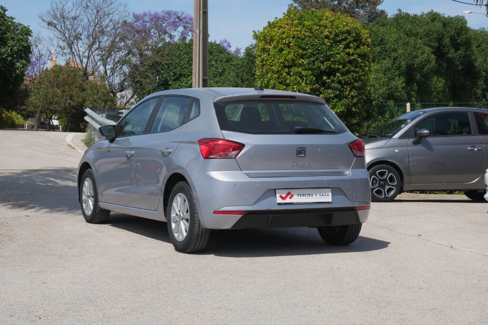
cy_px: 162
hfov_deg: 29.7
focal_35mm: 68
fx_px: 922
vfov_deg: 20.0
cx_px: 244
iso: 160
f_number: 9
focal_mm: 45
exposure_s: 1/320
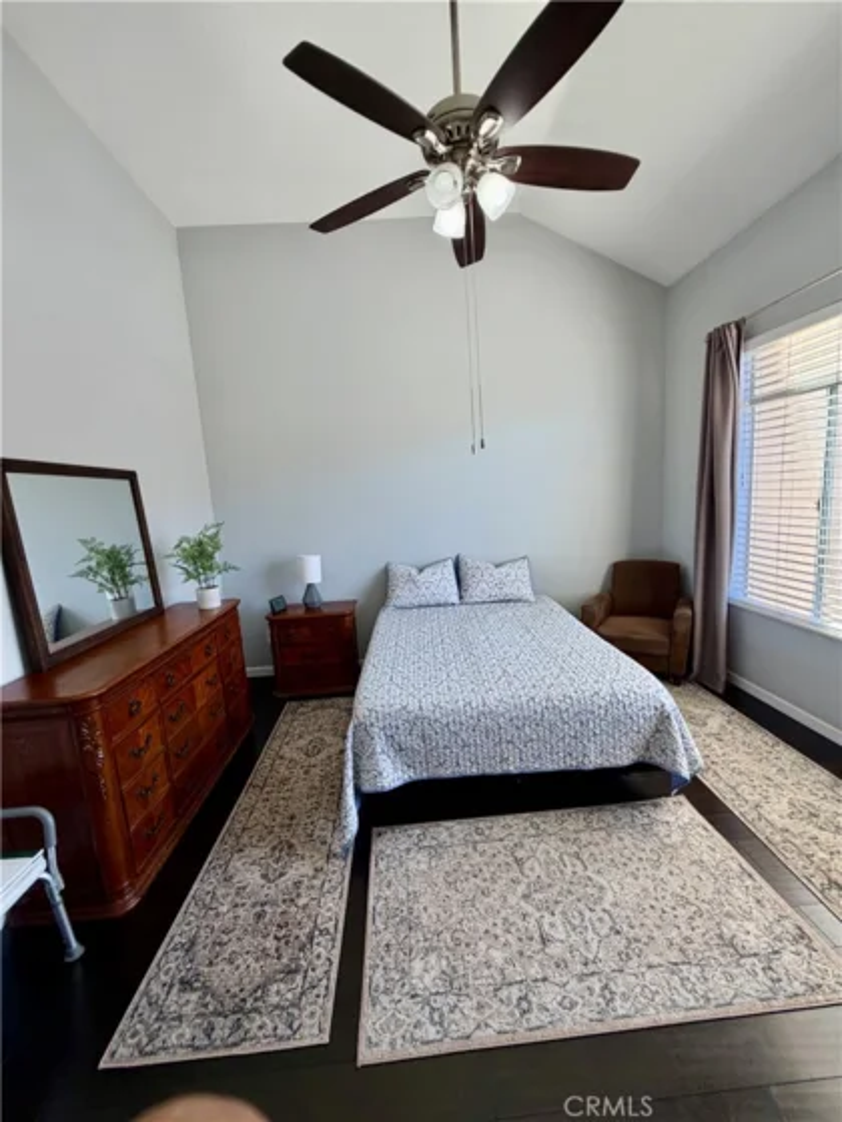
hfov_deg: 85.7
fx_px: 454
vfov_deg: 102.1
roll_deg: +2.8
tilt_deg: -7.3
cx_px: 421
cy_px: 561
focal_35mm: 14
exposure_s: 1/121
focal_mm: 2.22
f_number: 2.2
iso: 50
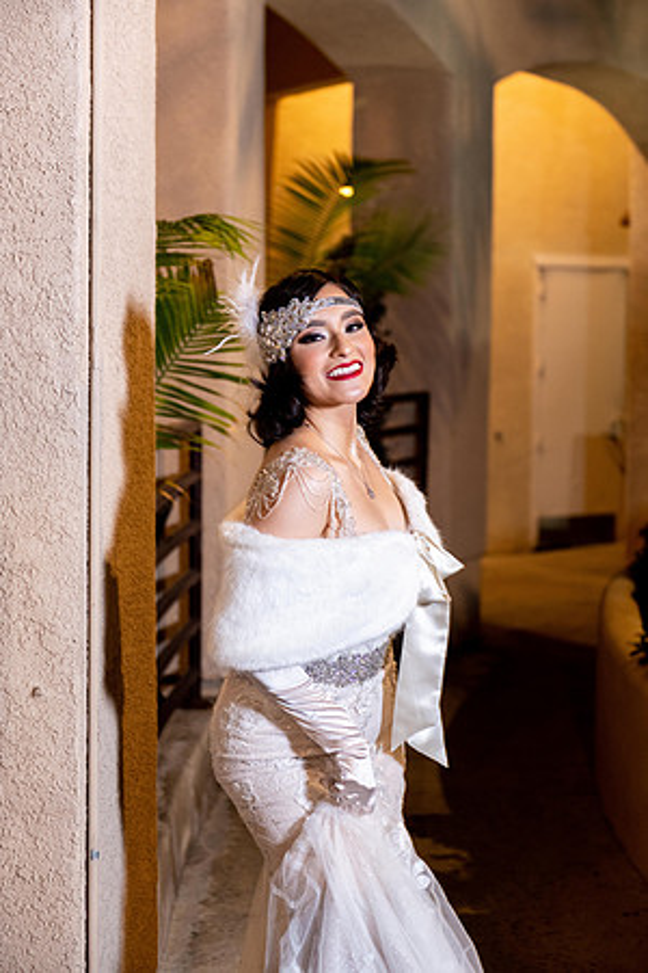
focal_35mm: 66
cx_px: 324
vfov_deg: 30.5
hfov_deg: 20.6
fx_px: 1782
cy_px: 486
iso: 1000
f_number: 4
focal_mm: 66
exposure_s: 1/60
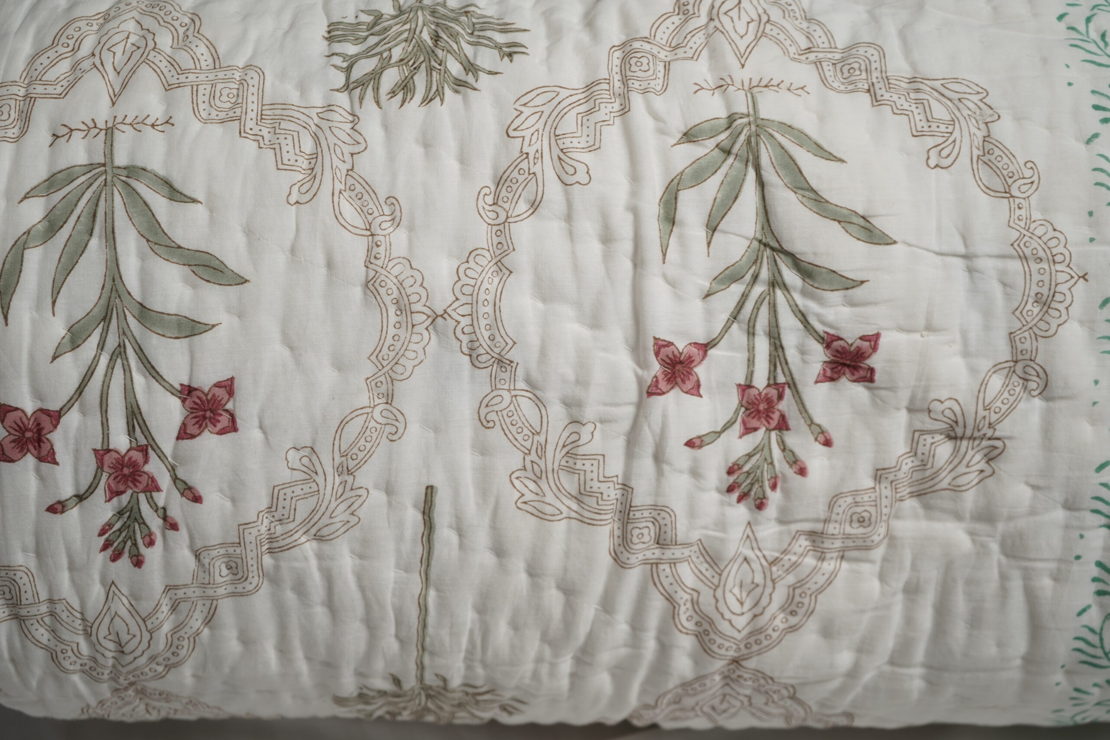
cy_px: 370
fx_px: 1973
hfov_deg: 31.4
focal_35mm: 64
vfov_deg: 21.2
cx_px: 555
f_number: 5.6
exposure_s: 1/100
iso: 250
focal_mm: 64
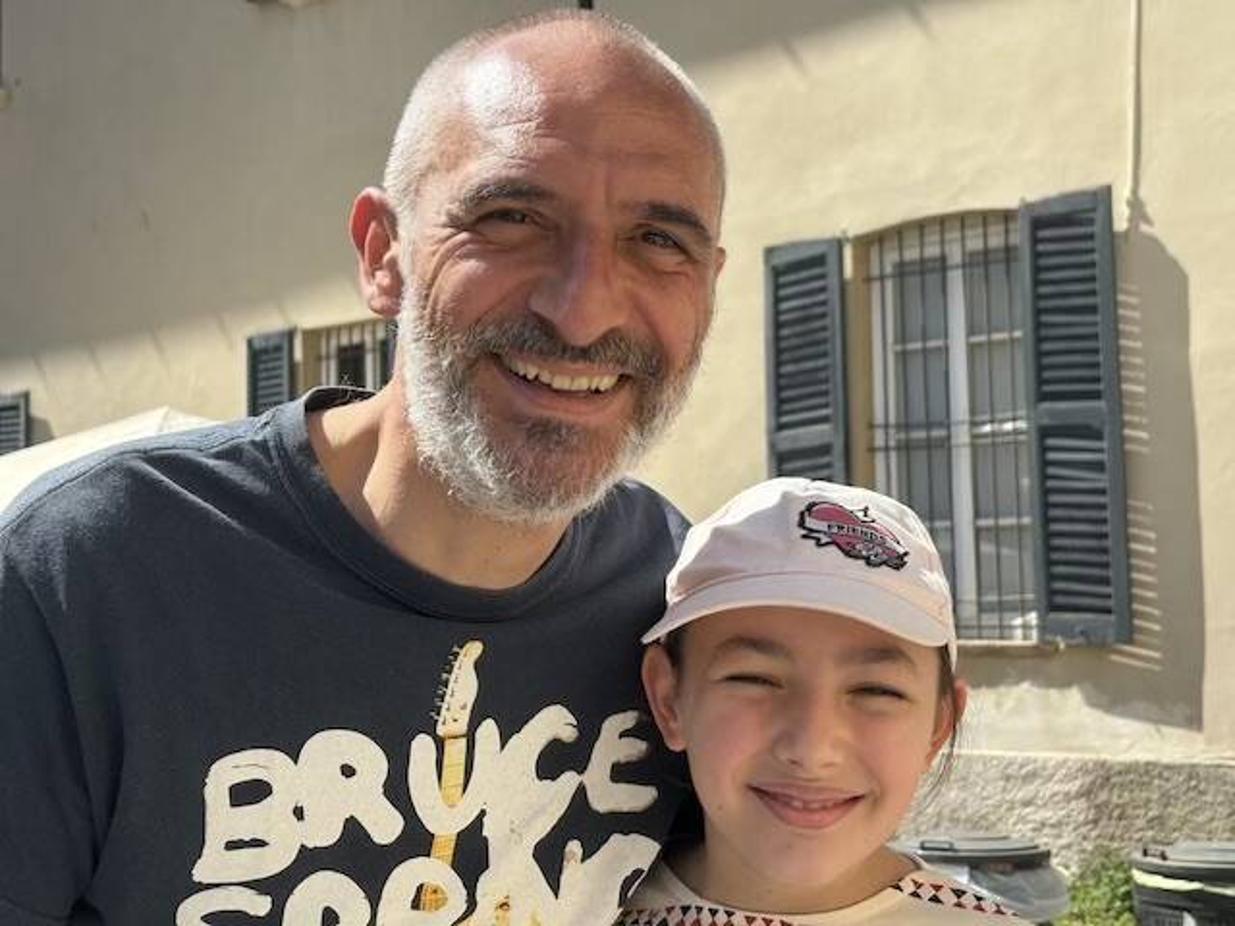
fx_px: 1855
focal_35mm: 52
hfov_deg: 36.8
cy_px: 463
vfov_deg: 28.0
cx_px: 618
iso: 32
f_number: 1.6
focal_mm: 5.96
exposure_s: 1/1263
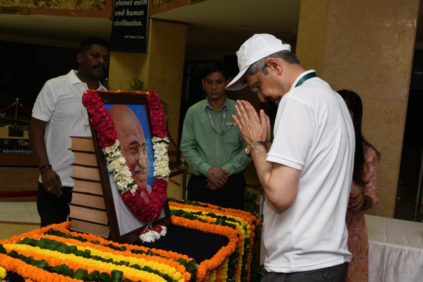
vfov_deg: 29.9
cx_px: 212
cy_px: 141
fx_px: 529
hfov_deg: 43.6
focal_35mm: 45
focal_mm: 45
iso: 500
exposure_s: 1/100
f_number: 9
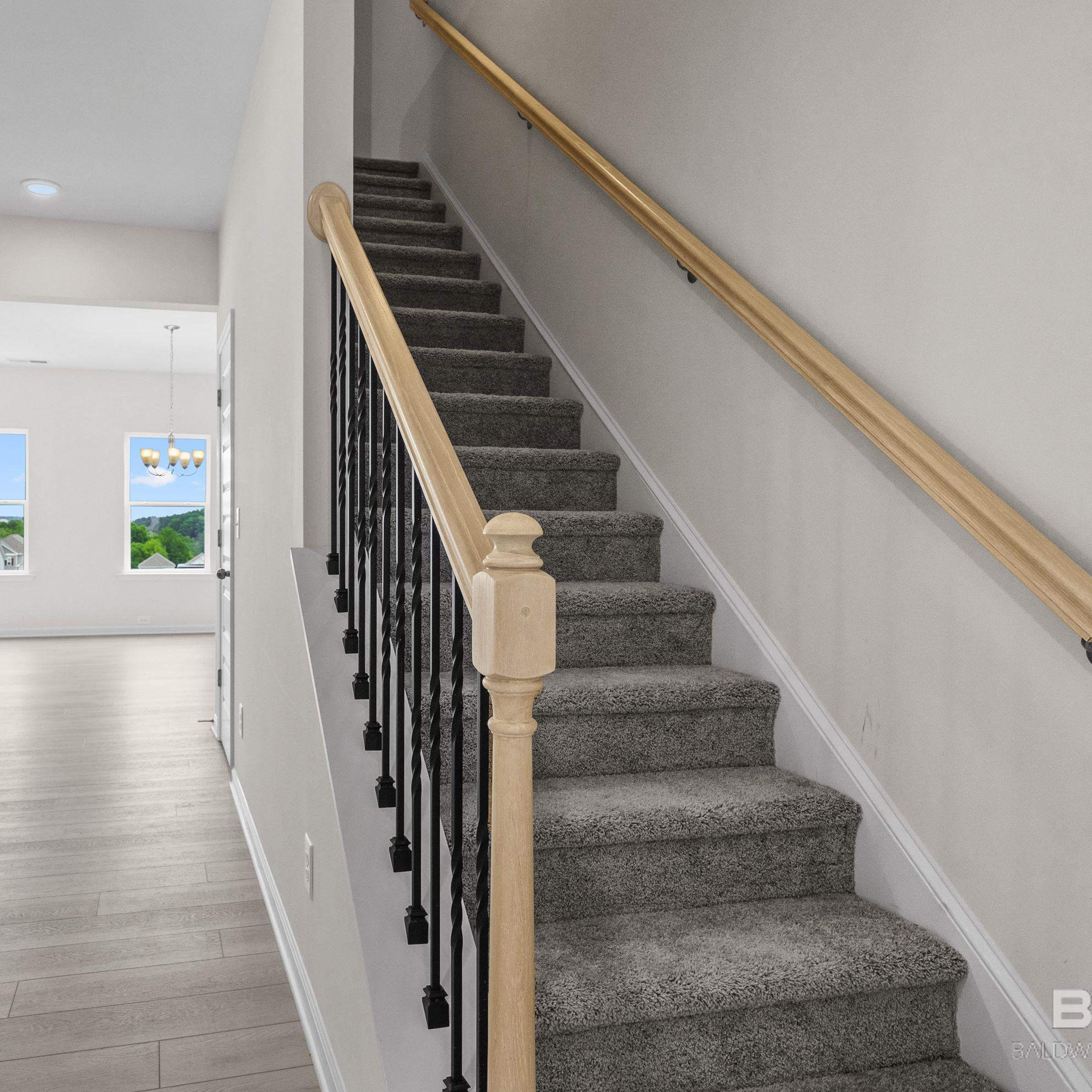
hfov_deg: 61.7
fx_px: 892
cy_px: 542
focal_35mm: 25
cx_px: 383
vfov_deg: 62.9
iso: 1250
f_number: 6.3
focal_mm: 19
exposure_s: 1/50
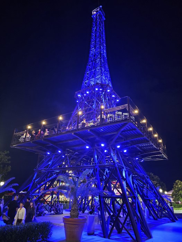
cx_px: 91
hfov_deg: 58.9
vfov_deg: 73.9
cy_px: 121
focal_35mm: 23
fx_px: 161
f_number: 1.7
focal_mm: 6.3
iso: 1600
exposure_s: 1/25
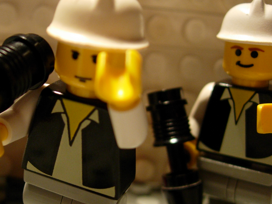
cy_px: 133
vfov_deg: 25.1
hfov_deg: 33.0
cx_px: 92
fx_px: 456
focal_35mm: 58
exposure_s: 1/32
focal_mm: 7.8
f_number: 2.8
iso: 154
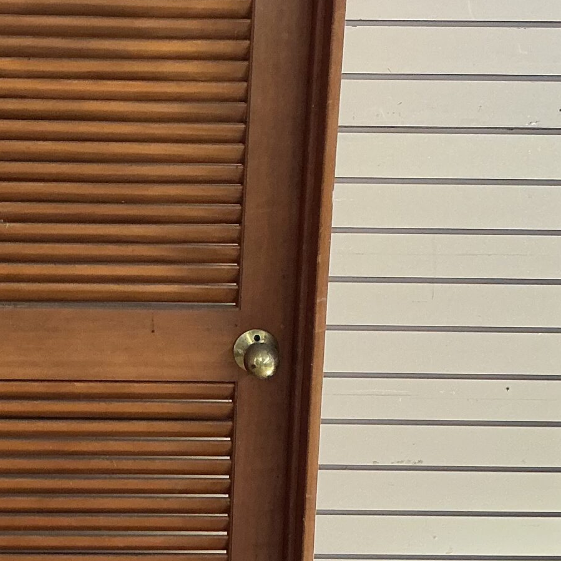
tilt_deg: -16.6
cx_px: 87
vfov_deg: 23.6
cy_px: 185
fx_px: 1338
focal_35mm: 73
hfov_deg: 23.2
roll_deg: -1.3
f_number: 1.8
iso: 80
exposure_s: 1/60
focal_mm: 3
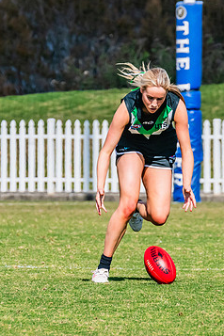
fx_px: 10322
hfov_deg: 1.2
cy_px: 179
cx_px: 154
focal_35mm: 1106
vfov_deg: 1.9
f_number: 13
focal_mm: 420
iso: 800
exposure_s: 1/1250
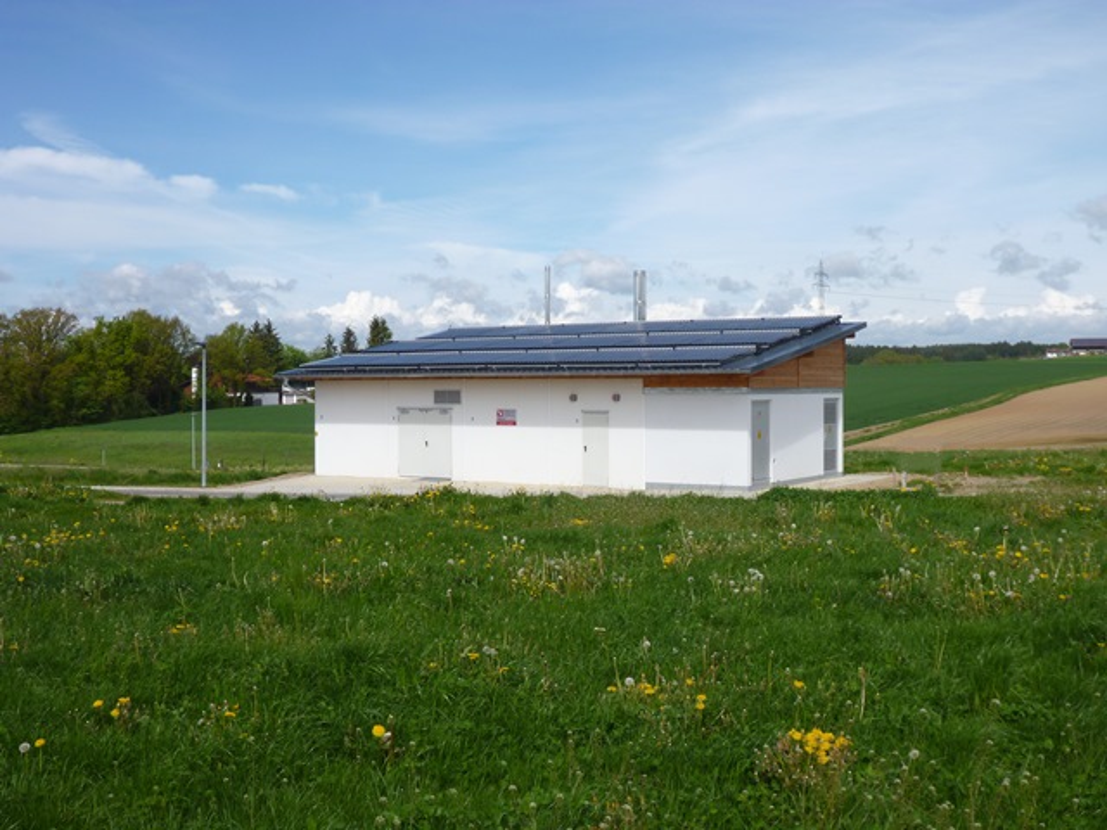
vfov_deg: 35.1
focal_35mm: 41
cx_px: 554
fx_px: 1311
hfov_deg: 45.8
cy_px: 415
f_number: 4.2
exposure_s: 1/500
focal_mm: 7.4
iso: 80
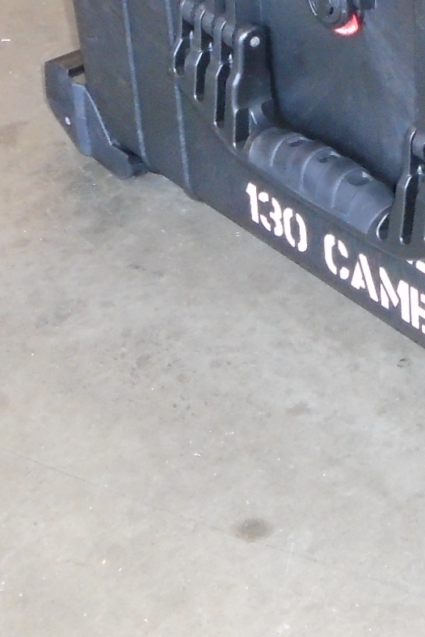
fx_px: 2178
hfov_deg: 10.8
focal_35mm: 123
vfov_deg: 16.5
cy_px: 136
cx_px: 608
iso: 500
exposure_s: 1/40
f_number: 3.8
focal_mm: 6.4
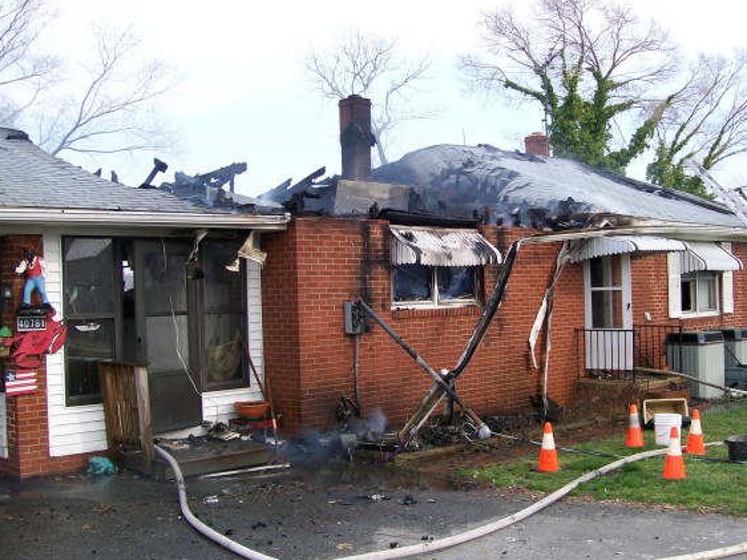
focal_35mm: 41
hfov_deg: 45.7
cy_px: 281
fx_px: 884
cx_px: 421
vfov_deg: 35.1
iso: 80
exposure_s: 1/500
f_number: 2.7
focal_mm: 6
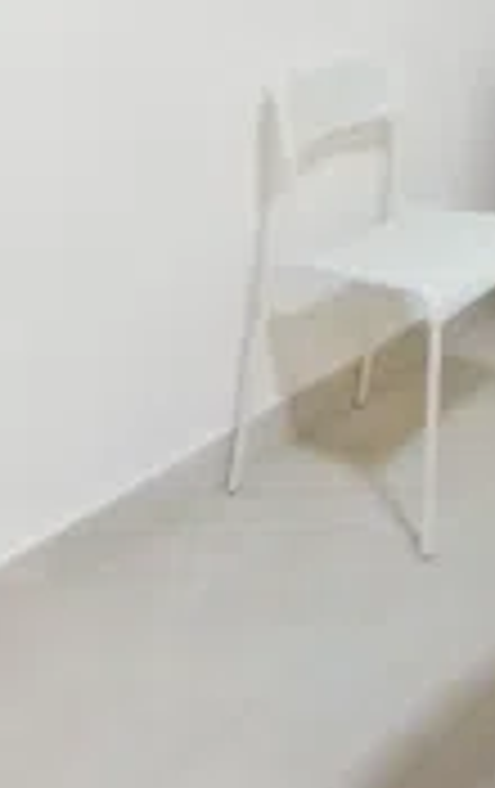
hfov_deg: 19.1
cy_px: -299
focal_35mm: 55
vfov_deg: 28.4
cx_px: 846
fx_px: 1182
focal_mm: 1.3
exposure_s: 1/33
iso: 161
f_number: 2.2
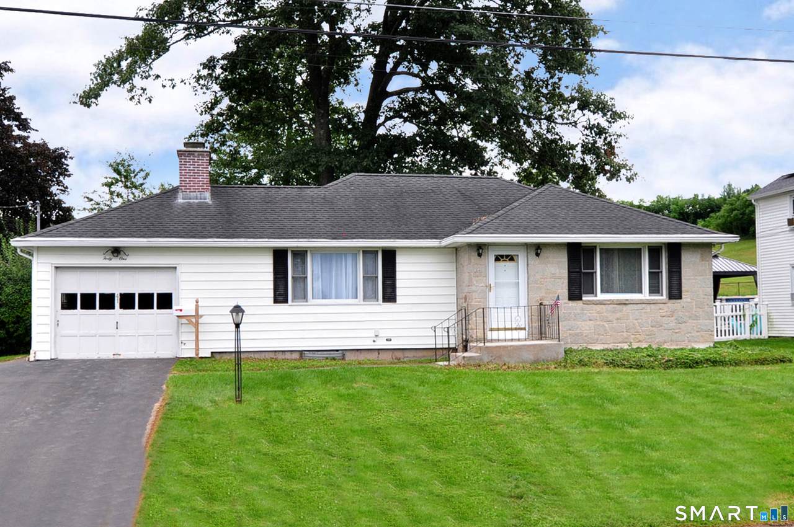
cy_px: 264
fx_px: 661
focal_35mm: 30
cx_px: 397
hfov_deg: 62.0
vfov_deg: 43.5
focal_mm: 20
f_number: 8
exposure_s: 1/200
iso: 320
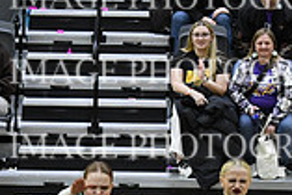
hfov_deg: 4.8
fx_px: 3507
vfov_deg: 3.2
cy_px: 333
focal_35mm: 432
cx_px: 119
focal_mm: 78
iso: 3200
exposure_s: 1/250
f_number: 4
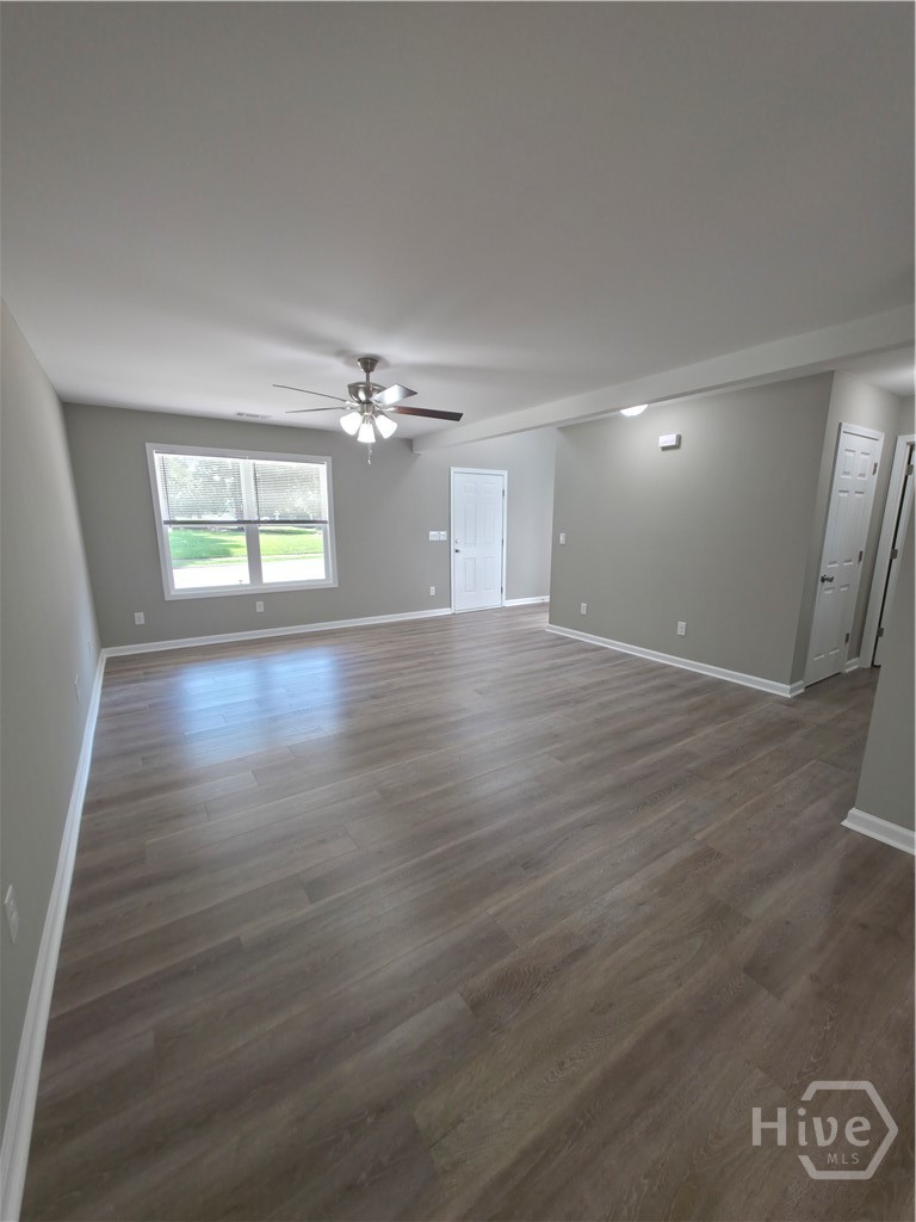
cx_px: 458
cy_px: 611
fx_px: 459
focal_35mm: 13
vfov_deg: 106.2
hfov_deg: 89.9
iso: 64
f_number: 1.9
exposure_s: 1/60
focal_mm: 2.2
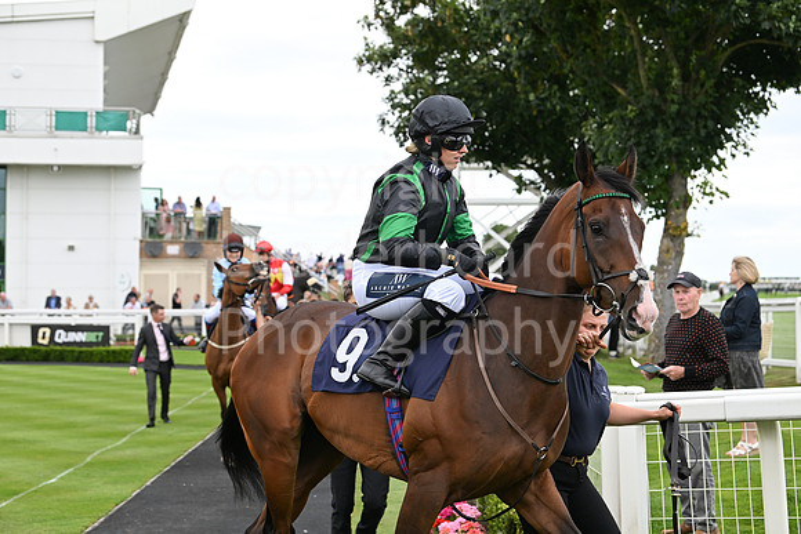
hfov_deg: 28.8
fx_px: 1558
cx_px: 400
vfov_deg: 19.5
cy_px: 267
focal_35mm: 70
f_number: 5
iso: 1000
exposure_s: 1/1000
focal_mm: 70
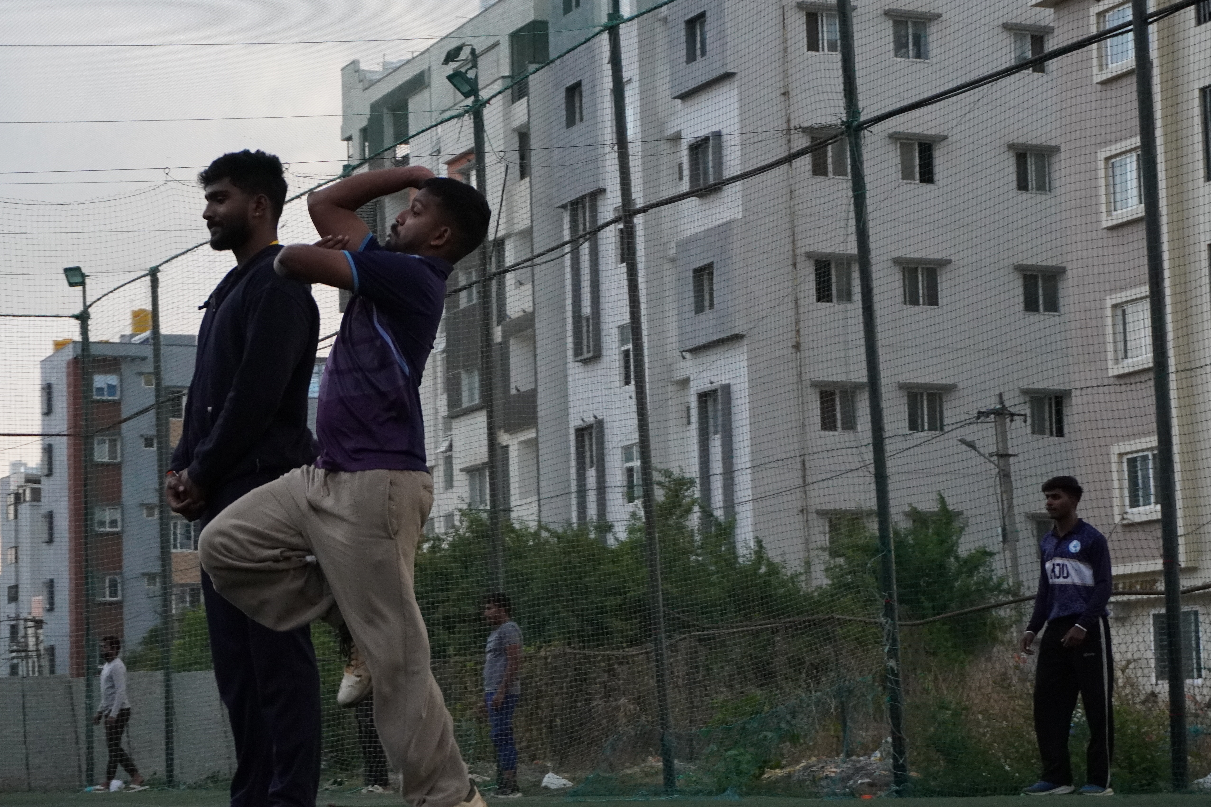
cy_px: 435
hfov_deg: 23.1
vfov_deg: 15.5
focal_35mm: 88
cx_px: 554
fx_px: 2960
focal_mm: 50
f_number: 5.6
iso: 2500
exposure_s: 1/1000
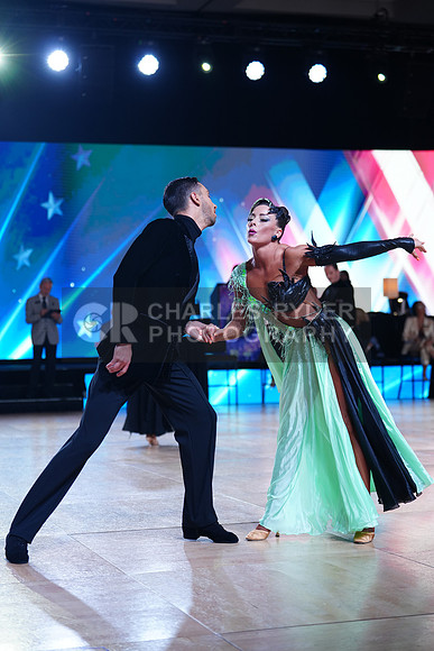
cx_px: 217
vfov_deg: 28.8
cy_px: 326
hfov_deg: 19.5
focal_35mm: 70
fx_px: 1265
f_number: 2.8
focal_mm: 70
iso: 500
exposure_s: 1/500
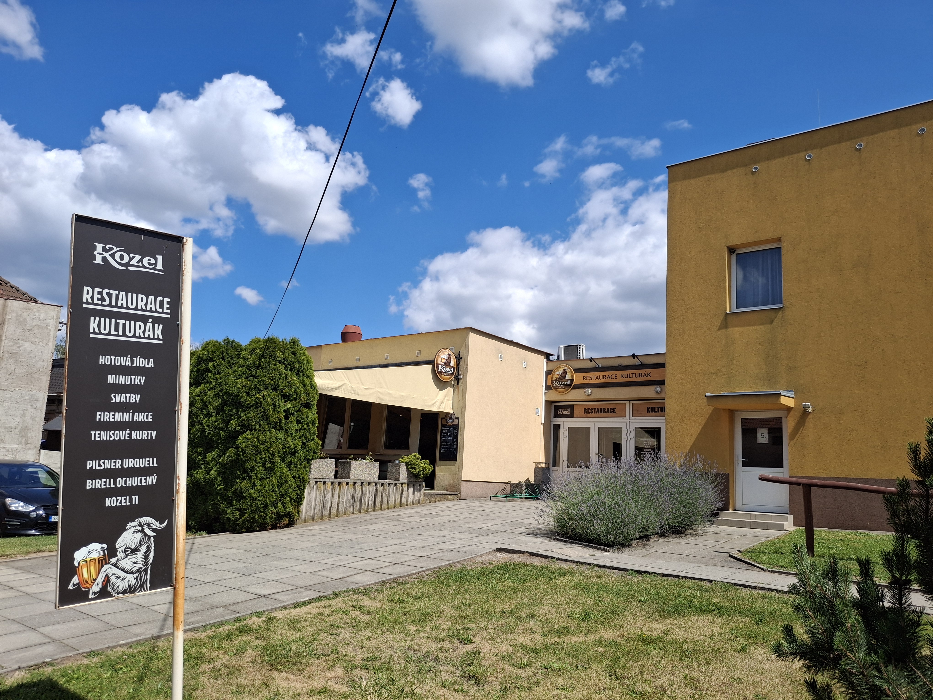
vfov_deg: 54.9
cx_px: 466
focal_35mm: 25
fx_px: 674
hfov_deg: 69.4
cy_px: 350
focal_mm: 4.69
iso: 32
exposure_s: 1/2079
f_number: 1.8
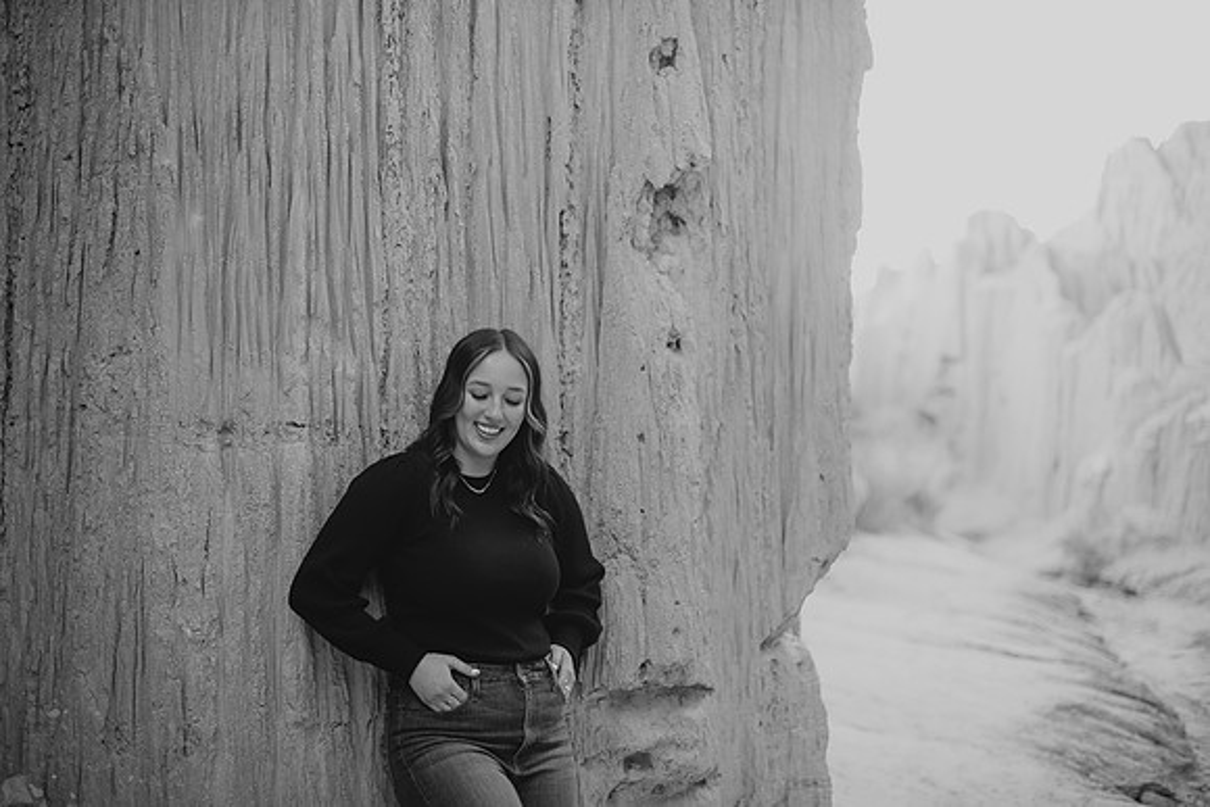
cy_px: 404
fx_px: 1681
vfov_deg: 27.0
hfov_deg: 39.6
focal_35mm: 50
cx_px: 605
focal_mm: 50
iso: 100
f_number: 2
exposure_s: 1/125
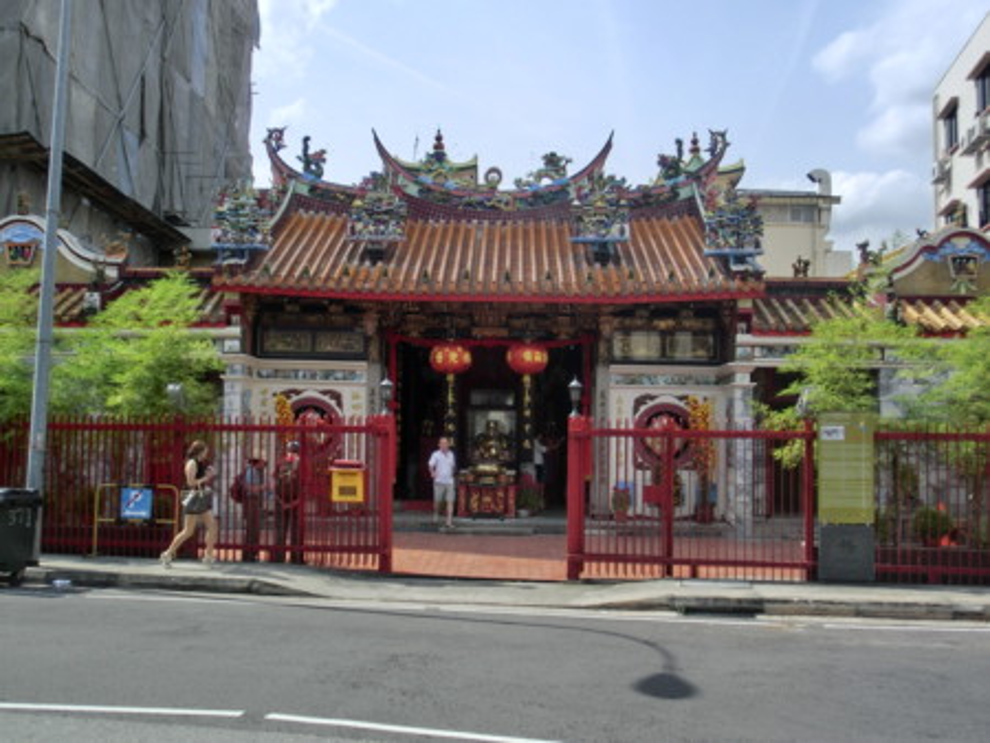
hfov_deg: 50.1
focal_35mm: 37
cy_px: 372
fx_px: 1059
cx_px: 495
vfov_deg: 38.7
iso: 100
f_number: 3.9
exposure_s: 1/1000
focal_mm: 6.61
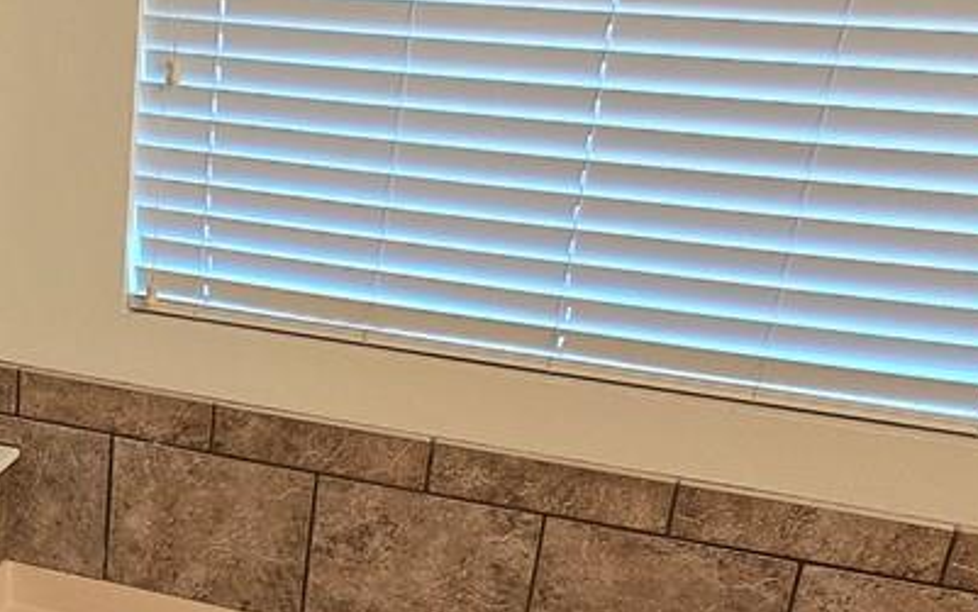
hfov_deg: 32.2
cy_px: 483
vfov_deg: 23.3
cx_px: -120
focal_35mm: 55
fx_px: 1467
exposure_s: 1/60
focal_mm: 2.2
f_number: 2.2
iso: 160
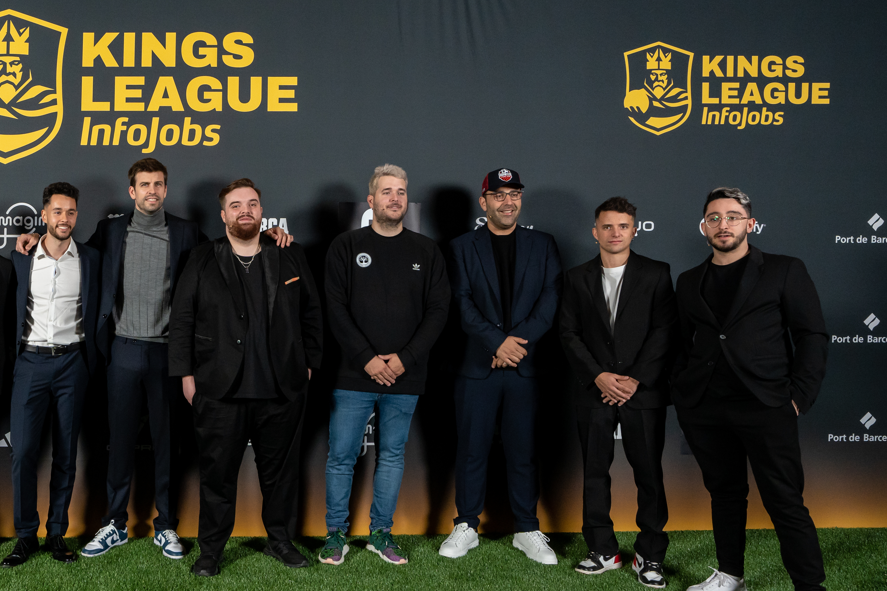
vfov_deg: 43.6
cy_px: 319
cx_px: 207
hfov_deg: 58.3
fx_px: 739
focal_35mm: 30
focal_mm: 18
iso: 1600
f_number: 6.3
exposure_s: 1/125
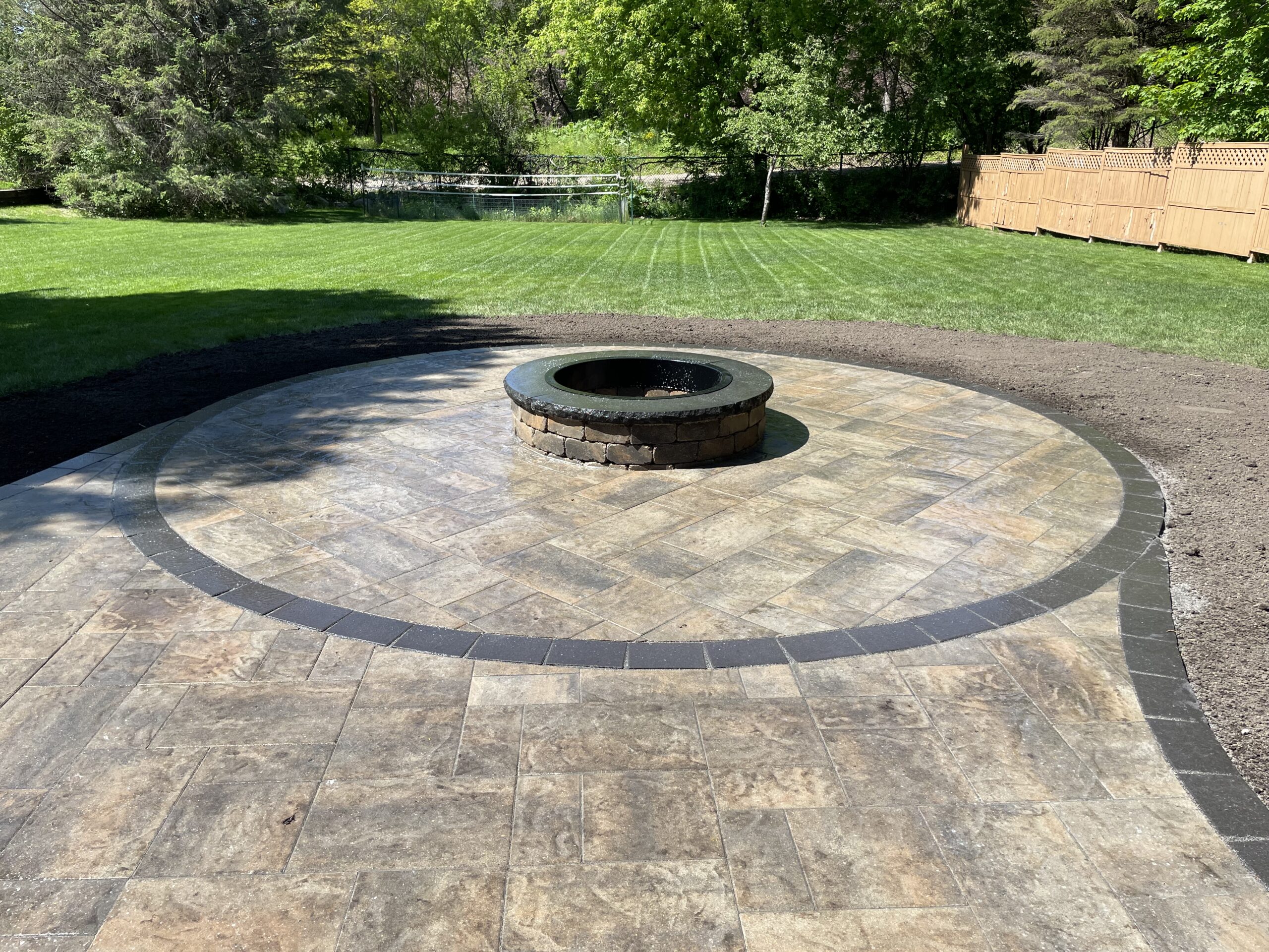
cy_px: 476
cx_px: 634
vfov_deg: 53.1
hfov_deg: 67.3
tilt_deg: -18.0
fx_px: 953
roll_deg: +0.2
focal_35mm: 26
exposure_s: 1/1689
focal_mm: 4.2
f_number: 1.6
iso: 32
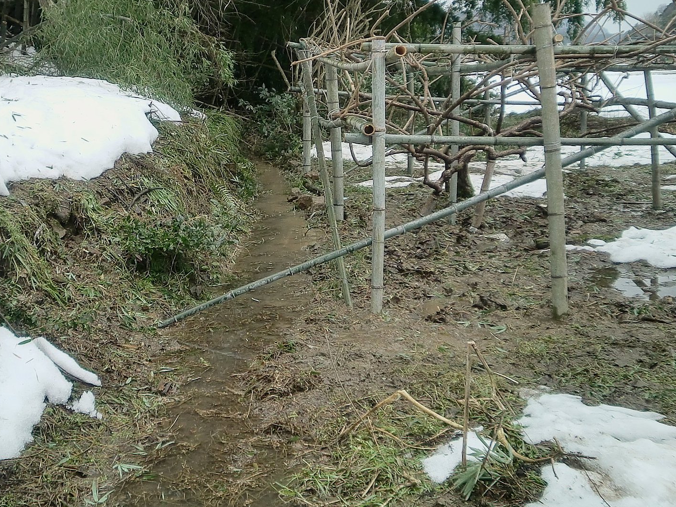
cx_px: 260
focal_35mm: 49
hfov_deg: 38.7
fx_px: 957
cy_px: 156
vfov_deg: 29.4
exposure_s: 1/80
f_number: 2.8
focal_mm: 5.58
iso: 64
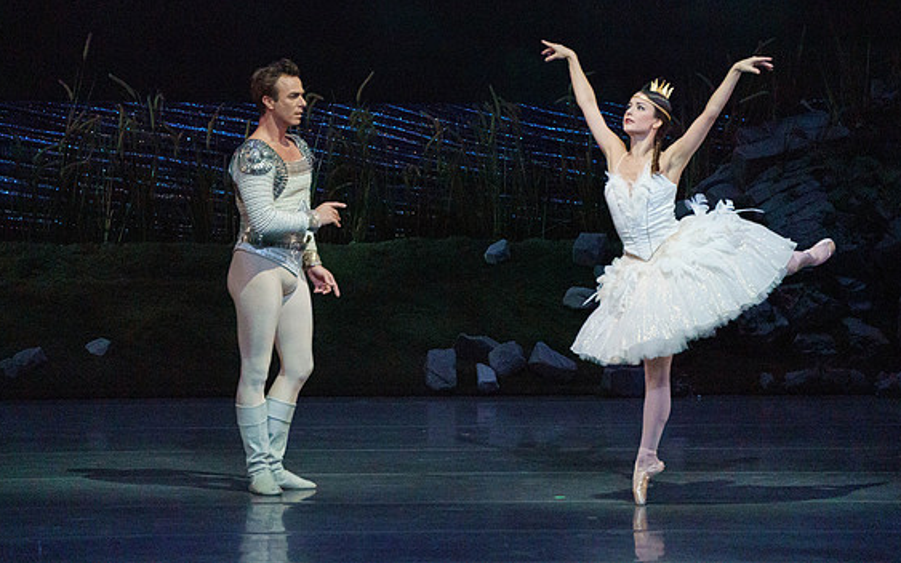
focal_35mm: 398
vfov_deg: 3.3
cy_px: 257
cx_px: 455
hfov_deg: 5.3
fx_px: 9774
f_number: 5.6
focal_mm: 379
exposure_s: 1/320
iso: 8000
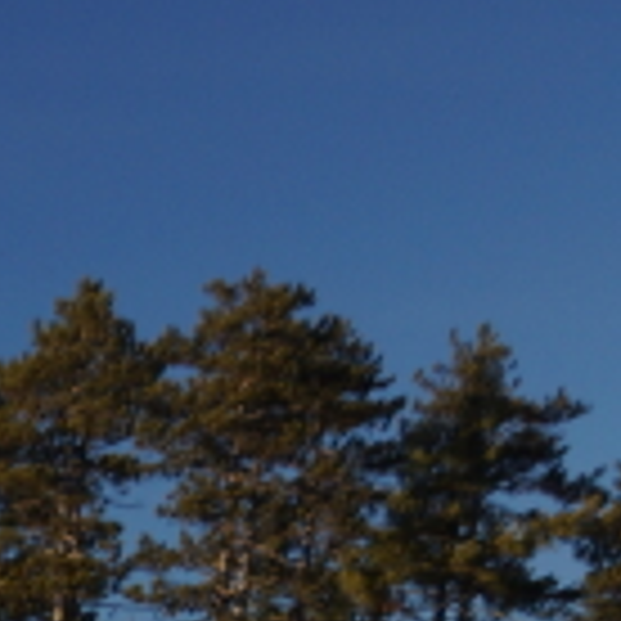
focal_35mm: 185
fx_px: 3755
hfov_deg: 8.4
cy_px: 1444
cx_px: -999
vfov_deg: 8.7
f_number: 5.6
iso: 100
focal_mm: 20
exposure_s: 1/125
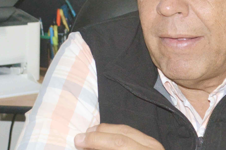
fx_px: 884
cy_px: 48
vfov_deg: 9.7
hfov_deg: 14.3
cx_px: 223
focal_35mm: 141
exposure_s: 1/60
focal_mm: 28
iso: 1250
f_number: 4.5
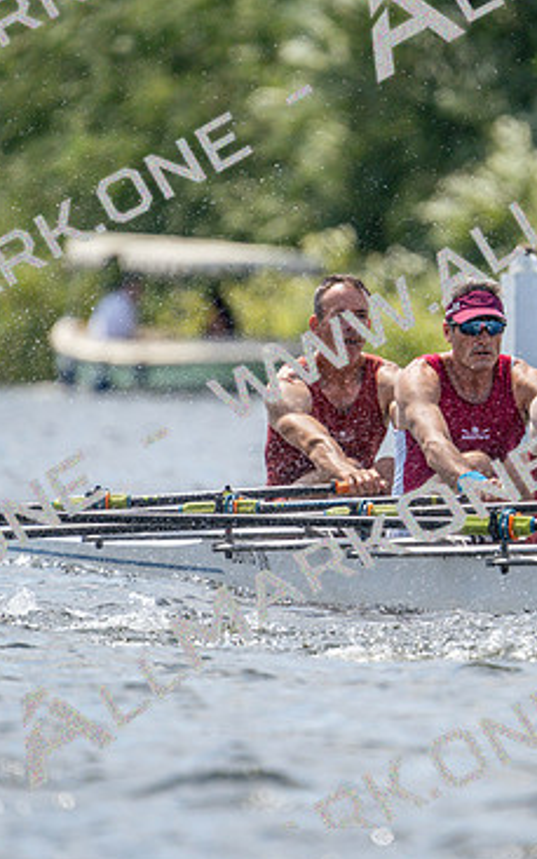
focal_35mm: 969
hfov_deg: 1.4
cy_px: 426
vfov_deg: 2.2
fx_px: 22672
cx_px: 497
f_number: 6.3
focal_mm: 600
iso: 400
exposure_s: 1/2000
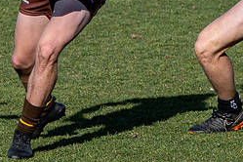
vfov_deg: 1.7
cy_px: -63
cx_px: 25
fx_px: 5487
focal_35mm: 813
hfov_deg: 2.5
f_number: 5
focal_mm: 125
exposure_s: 1/1250
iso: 180
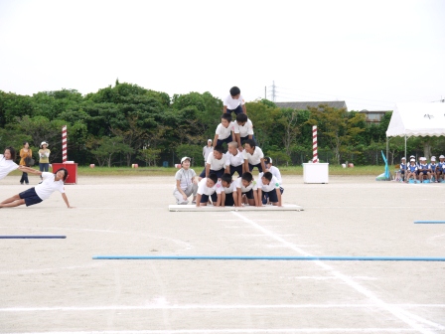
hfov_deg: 23.3
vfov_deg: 17.6
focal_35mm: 84
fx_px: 1080
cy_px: 167
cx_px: 222
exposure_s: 1/200
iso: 100
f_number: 6.3
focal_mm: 42
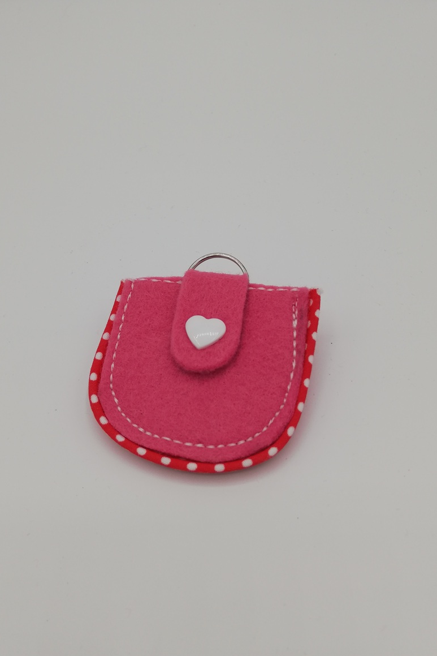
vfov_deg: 65.5
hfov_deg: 46.4
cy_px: 333
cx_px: 205
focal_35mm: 28
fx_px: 510
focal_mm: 3.81
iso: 50
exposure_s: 1/569
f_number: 2.2
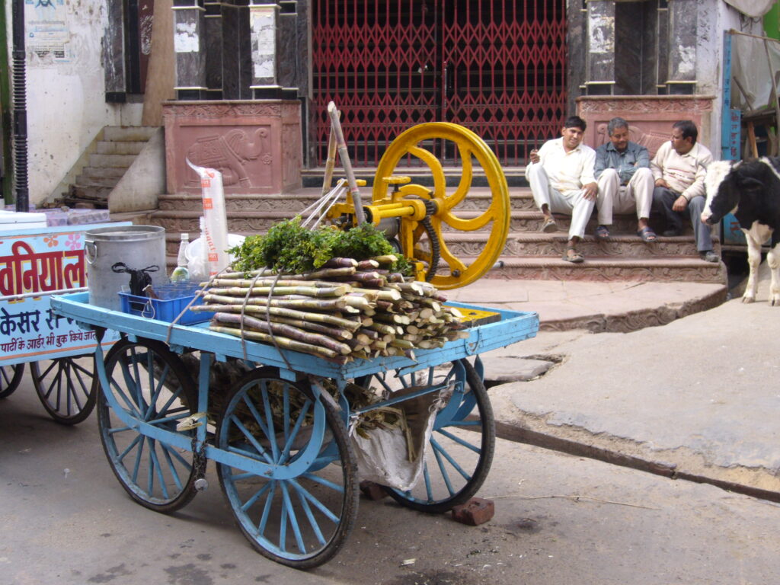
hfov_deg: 38.2
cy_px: 292
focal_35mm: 50
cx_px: 390
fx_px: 1127
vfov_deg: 29.1
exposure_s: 1/160
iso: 80
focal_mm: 8.3
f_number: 3.3
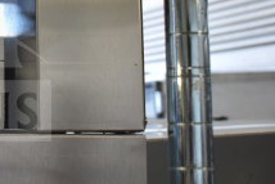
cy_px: 39
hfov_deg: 19.7
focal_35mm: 94
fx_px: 719
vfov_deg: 14.5
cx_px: -94
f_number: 3.8
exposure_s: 1/50
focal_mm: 22
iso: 200
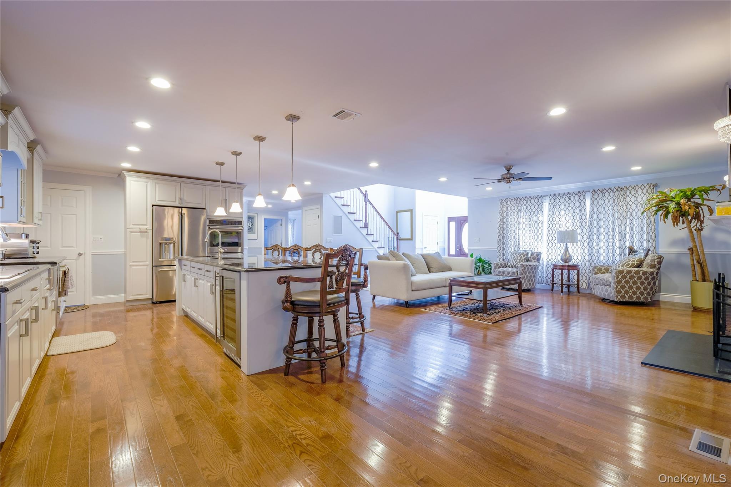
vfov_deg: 77.3
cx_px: 366
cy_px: 244
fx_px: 305
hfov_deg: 100.4
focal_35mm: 15
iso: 400
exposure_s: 1/4
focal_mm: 10
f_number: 10
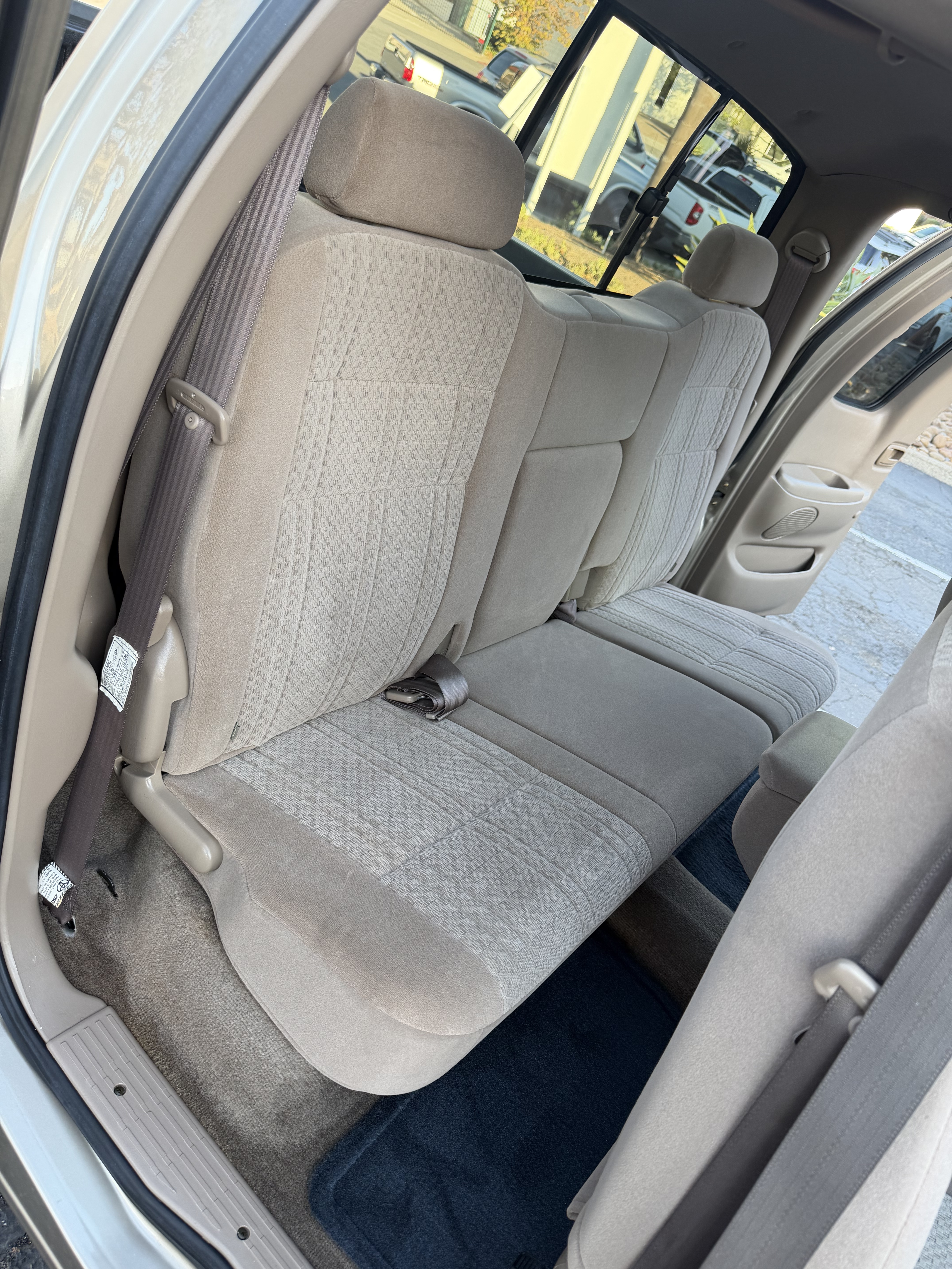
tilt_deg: -29.2
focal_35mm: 24
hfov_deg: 56.8
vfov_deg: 71.6
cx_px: 476
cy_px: 634
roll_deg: -30.2
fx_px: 880
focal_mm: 6.76
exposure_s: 1/127
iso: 64
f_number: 1.78
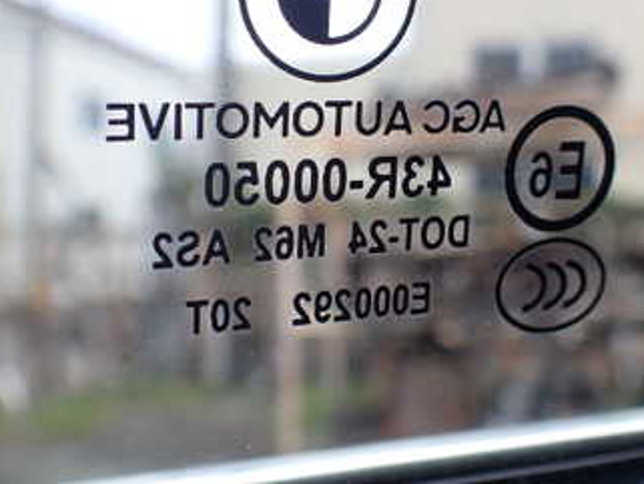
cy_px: 181
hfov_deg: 34.3
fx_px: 1042
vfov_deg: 26.0
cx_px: 371
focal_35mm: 56
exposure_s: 1/250
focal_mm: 5.4
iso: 100
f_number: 3.2
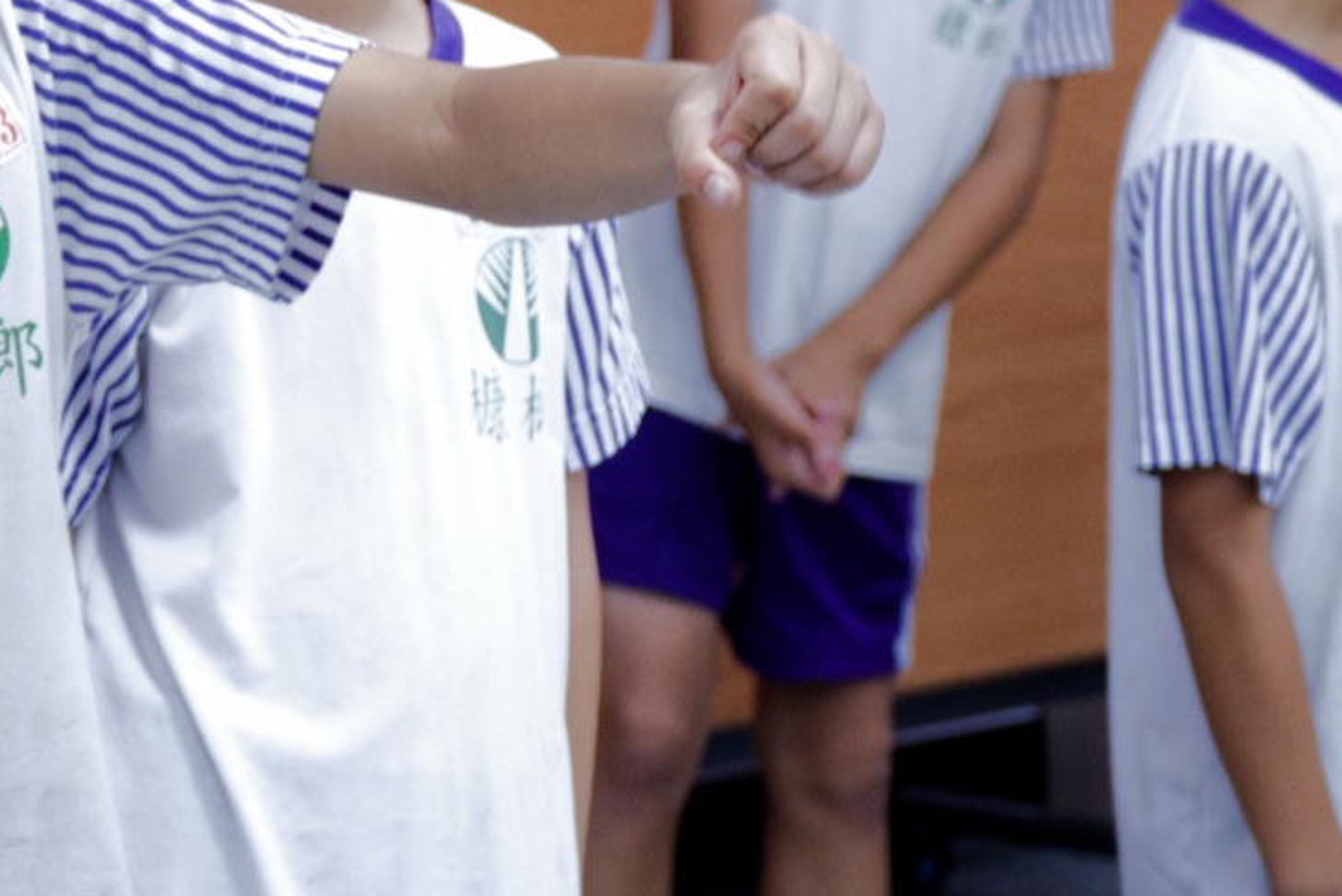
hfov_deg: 13.6
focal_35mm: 146
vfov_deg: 9.3
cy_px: -17
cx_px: -317
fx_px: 5456
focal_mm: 37
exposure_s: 1/125
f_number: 4
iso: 800
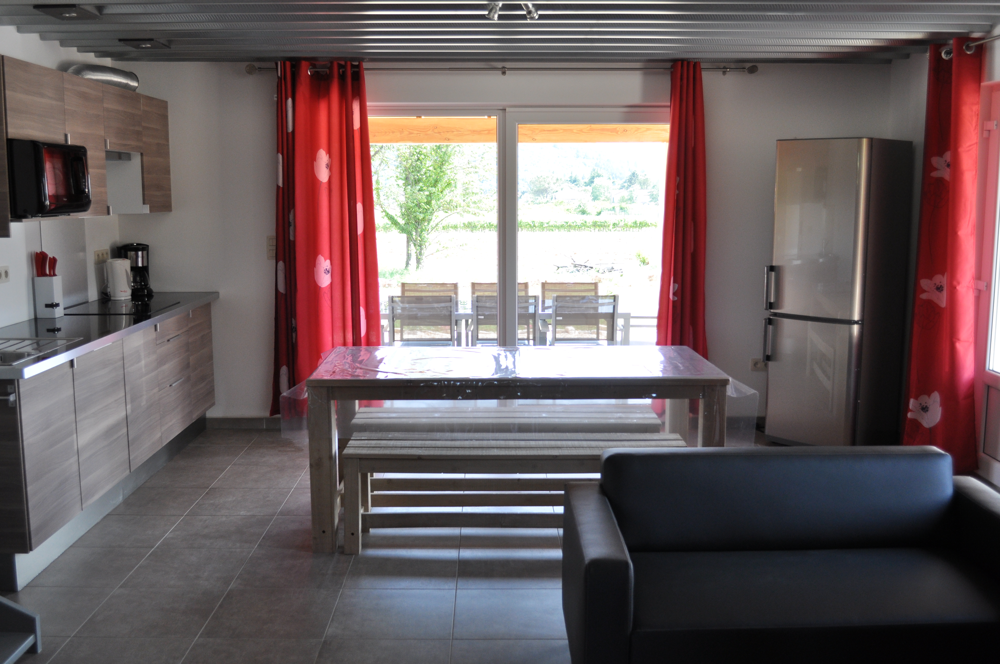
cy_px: 332
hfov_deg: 53.2
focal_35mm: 36
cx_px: 500
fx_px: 999
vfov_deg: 36.8
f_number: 5
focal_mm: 24
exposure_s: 1/100
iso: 400
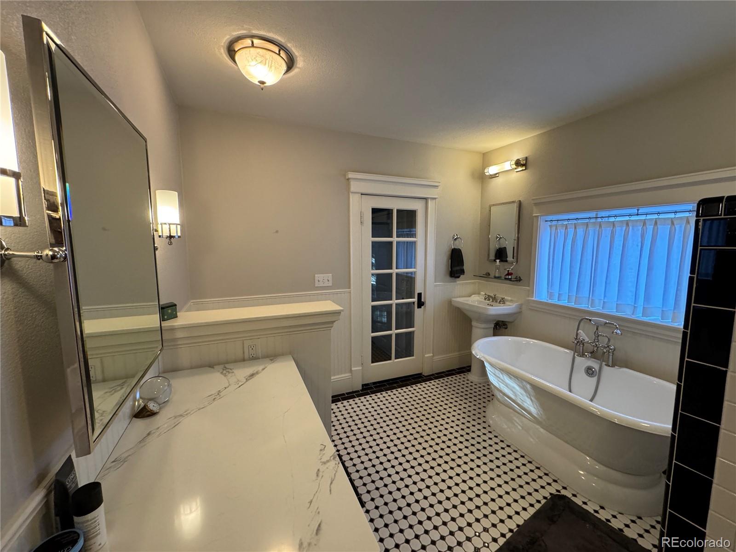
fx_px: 298
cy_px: 276
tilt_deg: -6.4
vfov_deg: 85.7
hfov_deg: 102.1
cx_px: 368
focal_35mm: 14
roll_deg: -0.2
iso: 320
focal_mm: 2.22
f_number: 2.2
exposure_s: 1/60
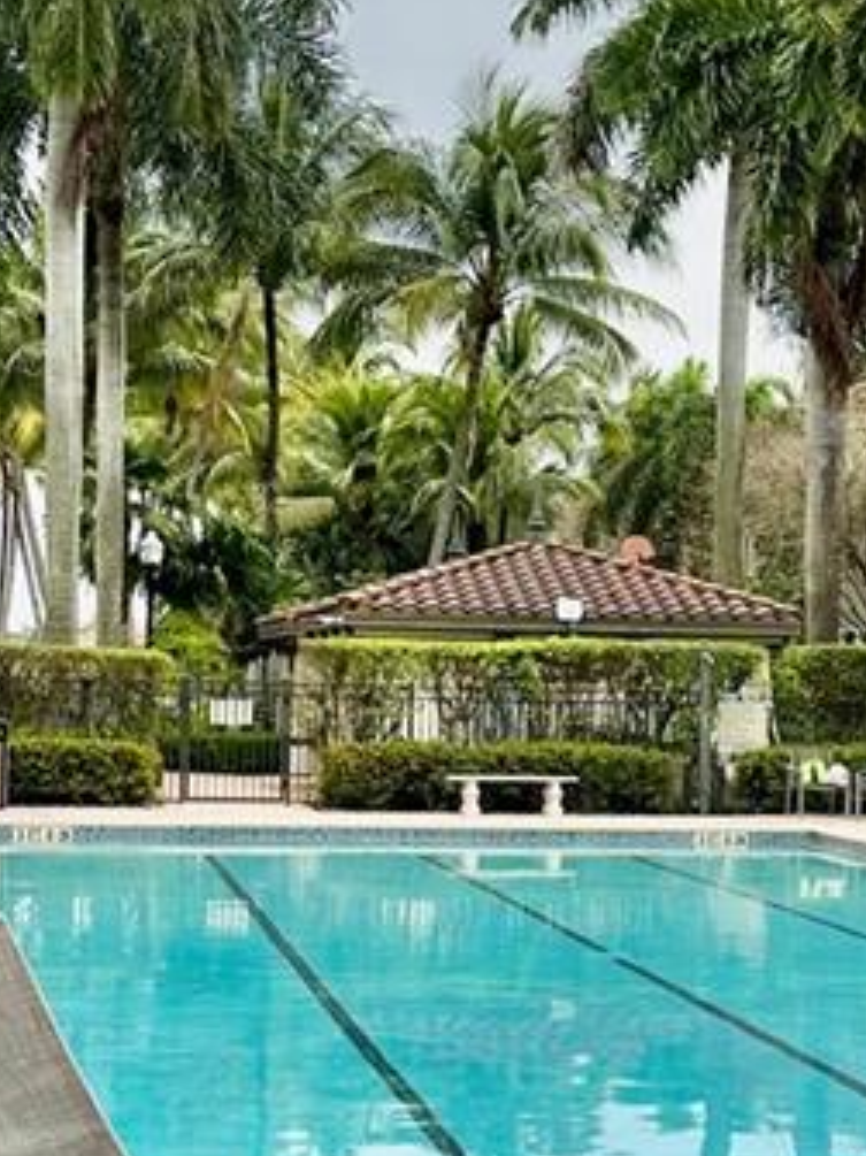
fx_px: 2870
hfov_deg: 17.1
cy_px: 732
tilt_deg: -0.4
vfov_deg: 22.7
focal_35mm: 86
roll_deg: -1.2
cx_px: 614
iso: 80
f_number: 1.78
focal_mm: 6.86
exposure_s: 1/121
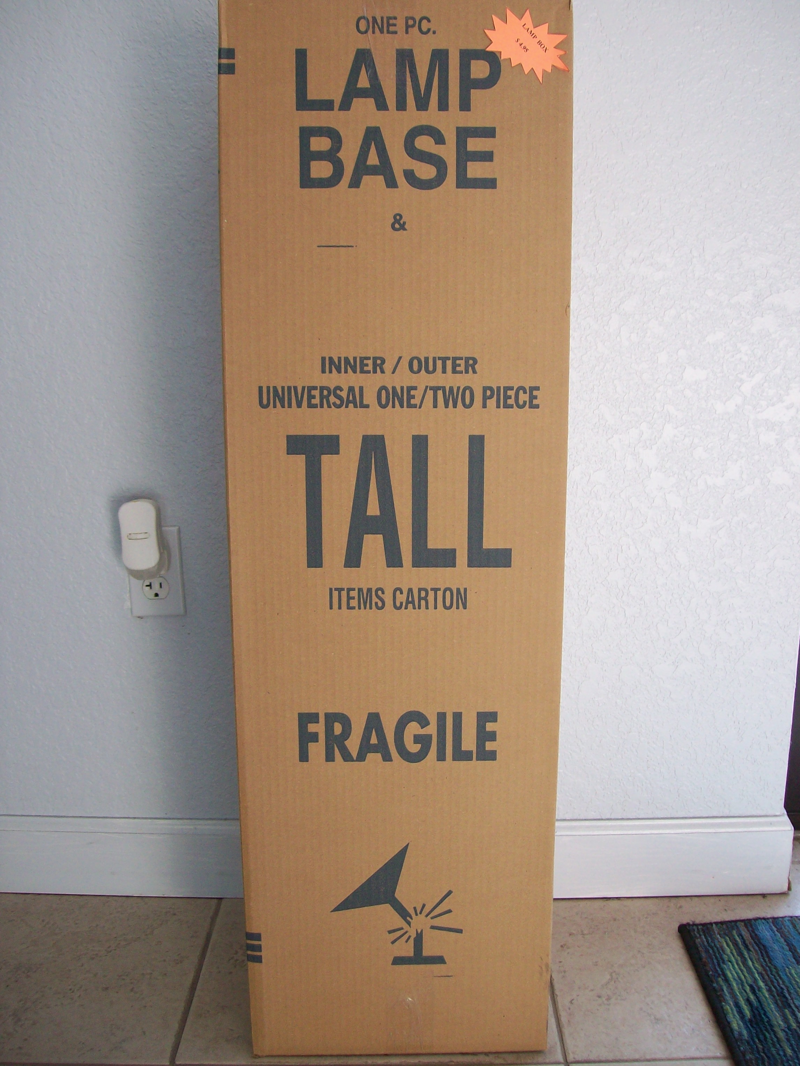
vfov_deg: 51.4
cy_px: 533
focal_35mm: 36
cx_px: 400
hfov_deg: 39.7
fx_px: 1109
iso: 80
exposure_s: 1/64
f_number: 2.7
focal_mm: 6
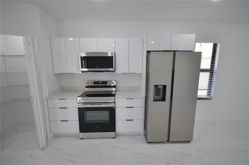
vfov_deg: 77.0
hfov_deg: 100.5
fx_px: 104
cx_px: 124
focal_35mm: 15
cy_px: 82
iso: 400
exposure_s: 1/80
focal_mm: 10
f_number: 4.5
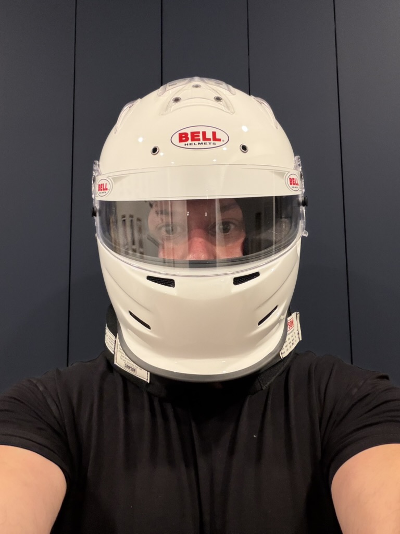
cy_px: 267
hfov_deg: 46.8
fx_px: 462
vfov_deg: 60.0
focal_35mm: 30
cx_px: 200
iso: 250
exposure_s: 1/60
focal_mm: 2.71
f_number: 1.9
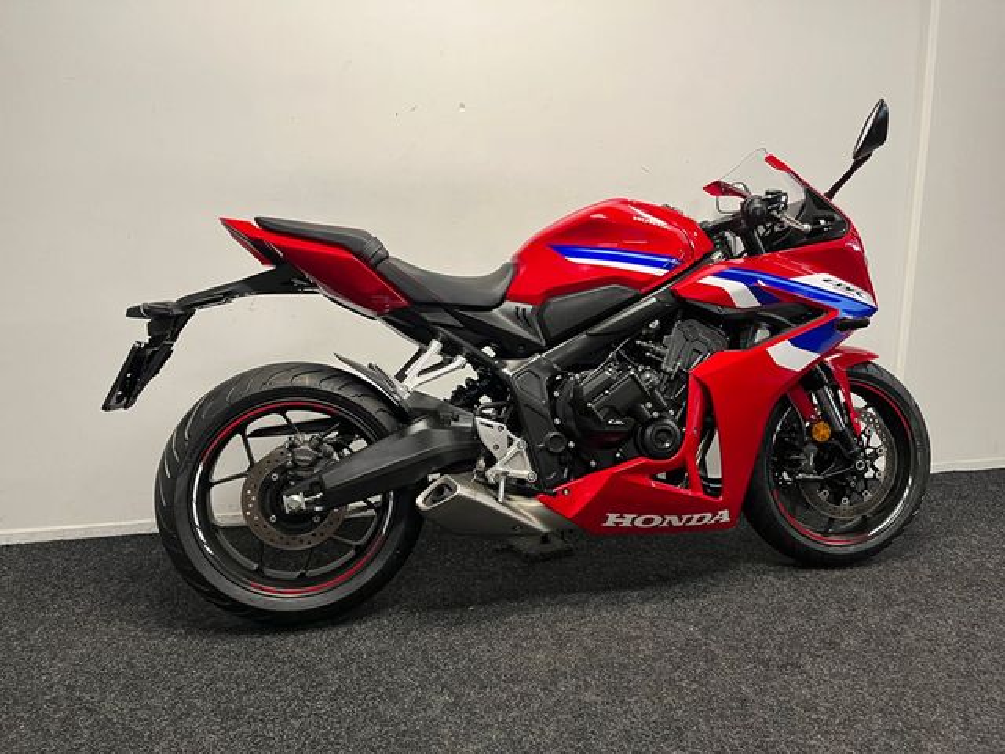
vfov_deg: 53.1
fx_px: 755
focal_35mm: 26
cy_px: 377
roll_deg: +0.3
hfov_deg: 67.3
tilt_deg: -10.9
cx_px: 502
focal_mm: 5.1
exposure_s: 1/50
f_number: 1.6
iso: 100
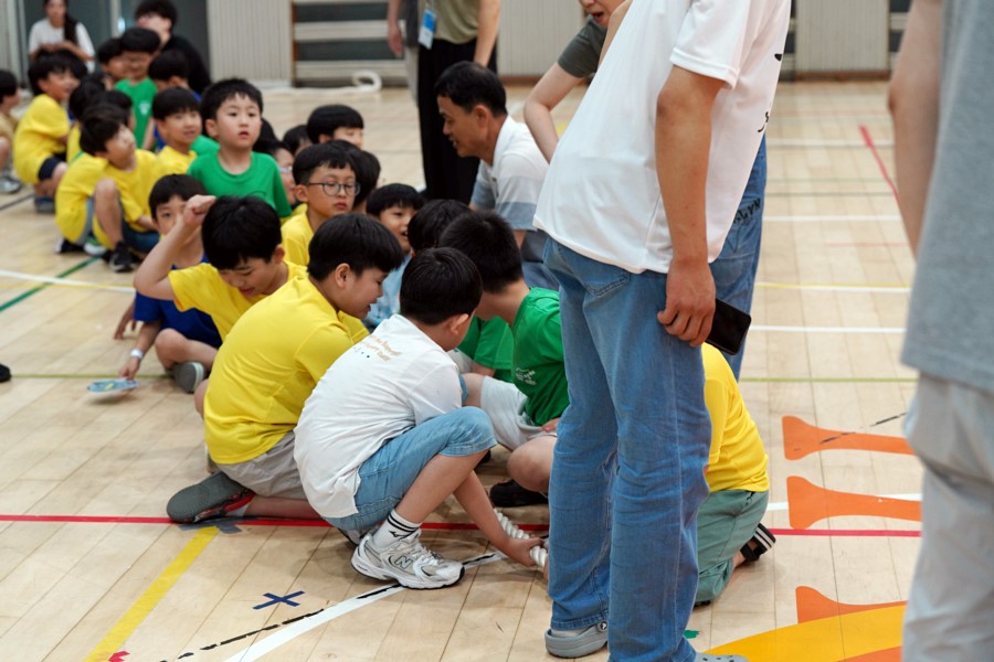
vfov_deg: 19.5
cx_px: 497
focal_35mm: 70
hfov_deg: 28.8
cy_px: 331
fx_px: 1933
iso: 1000
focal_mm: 70
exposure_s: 1/160
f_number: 4
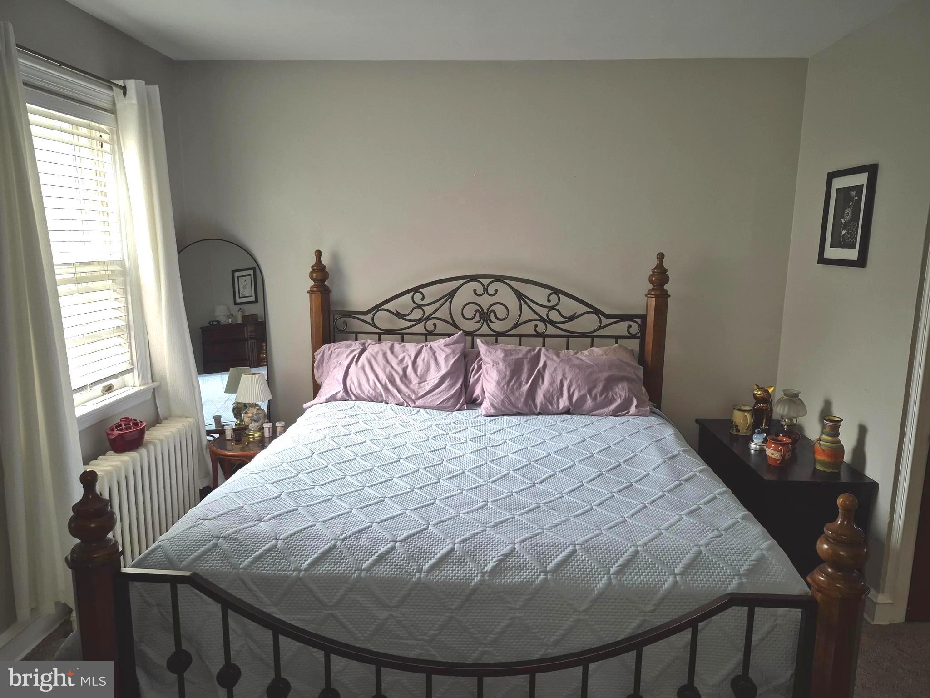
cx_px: 465
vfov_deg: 58.9
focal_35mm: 23
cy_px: 349
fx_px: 618
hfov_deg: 73.9
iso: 80
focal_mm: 5.4
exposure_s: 1/60
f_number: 1.8
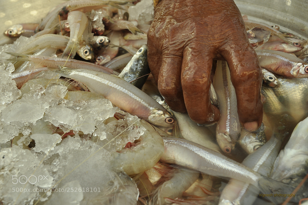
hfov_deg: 43.6
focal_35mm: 45
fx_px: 385
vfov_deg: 29.8
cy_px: 102
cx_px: 154
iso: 200
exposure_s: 1/100
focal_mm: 30
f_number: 8
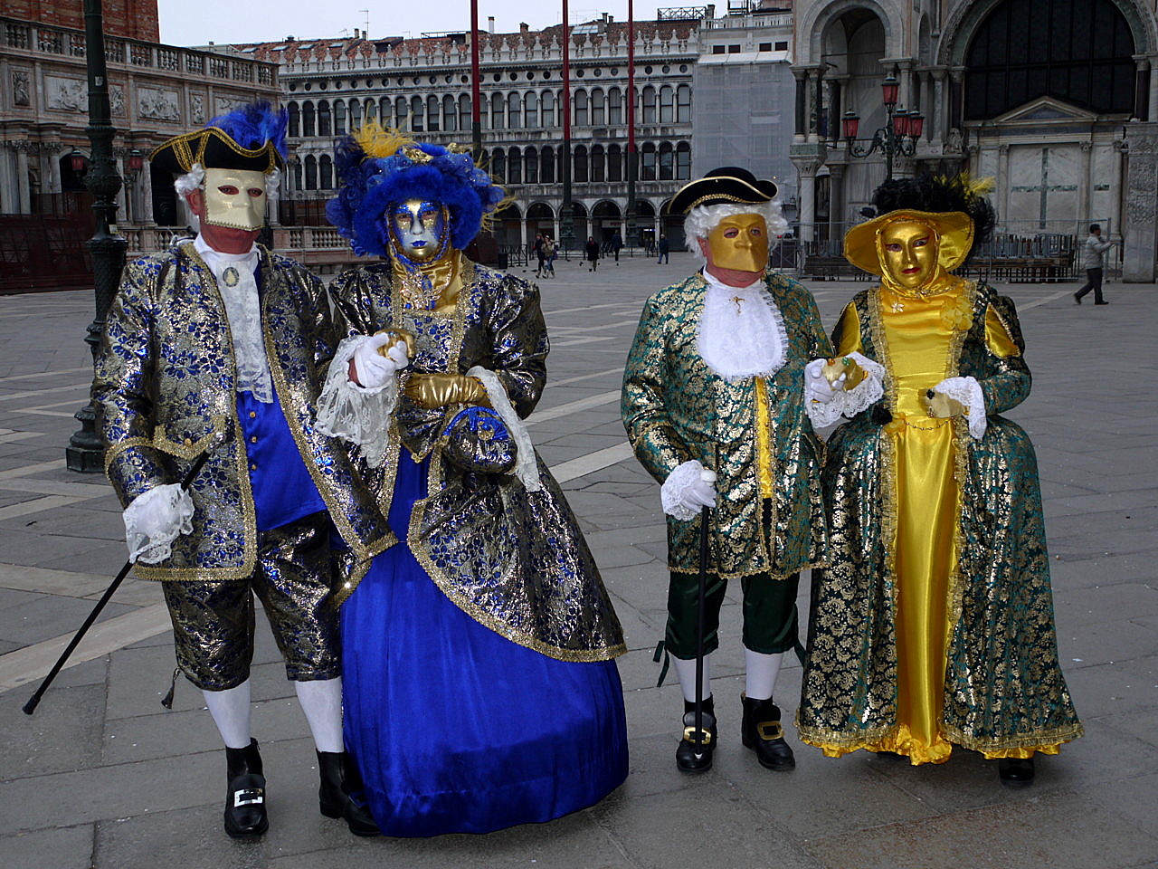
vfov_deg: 36.0
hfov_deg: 46.8
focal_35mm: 40
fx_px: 1338
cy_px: 434
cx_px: 579
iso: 100
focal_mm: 20
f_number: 4.4
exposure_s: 1/30
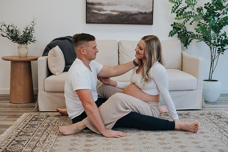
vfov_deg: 30.9
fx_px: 276
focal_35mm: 44
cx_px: 121
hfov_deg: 44.9
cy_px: 79
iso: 800
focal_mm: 35
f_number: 2.8
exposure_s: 1/250
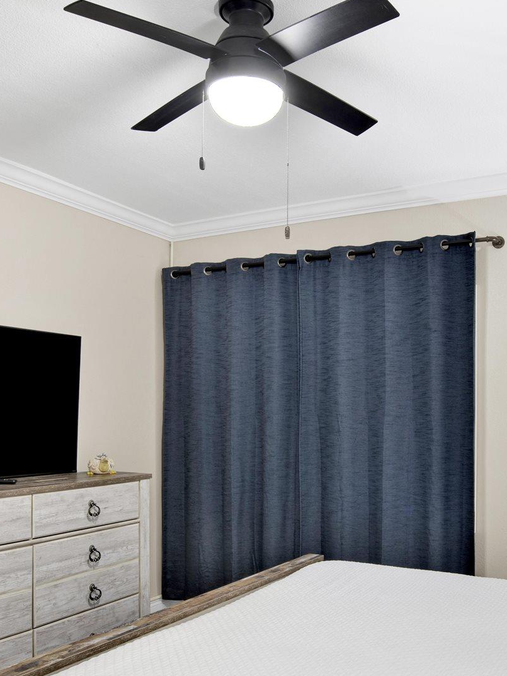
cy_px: 416
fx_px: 645
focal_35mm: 33
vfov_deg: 54.8
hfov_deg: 42.5
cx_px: 328
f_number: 11
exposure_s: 1/3
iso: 200
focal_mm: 18
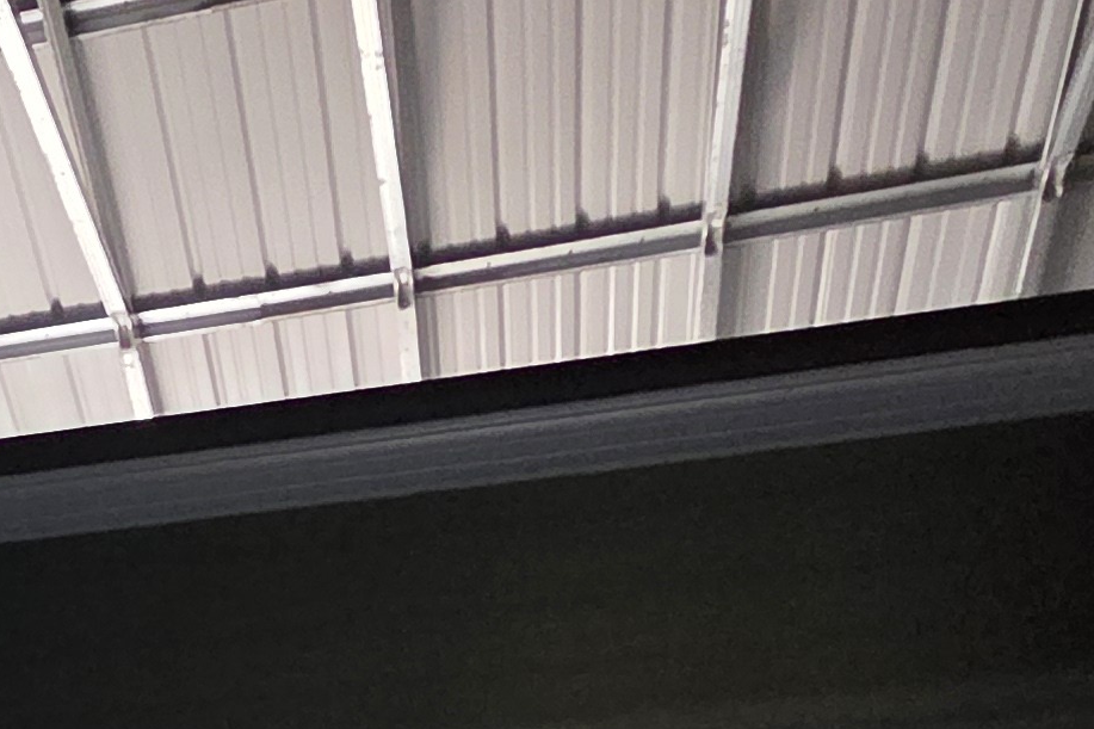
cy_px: 1349
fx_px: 1793
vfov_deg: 17.9
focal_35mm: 59
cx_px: 6
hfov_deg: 31.4
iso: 1250
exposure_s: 1/60
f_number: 2.2
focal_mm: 2.2
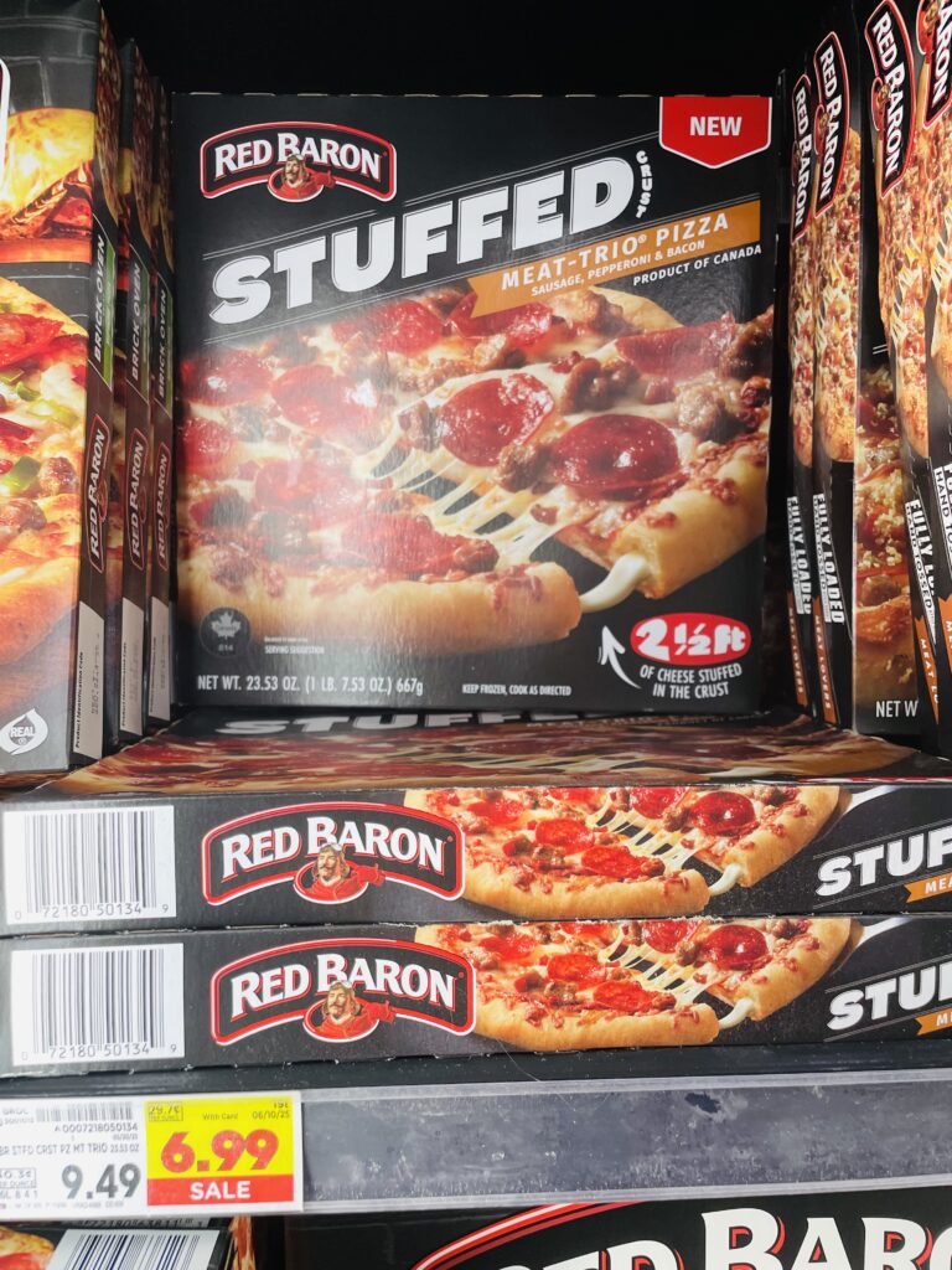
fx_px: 953
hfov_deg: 53.1
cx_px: 476
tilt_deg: -5.6
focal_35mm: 26
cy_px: 635
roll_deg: +0.6
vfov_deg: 67.3
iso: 125
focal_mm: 4.2
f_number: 1.6
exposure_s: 1/120
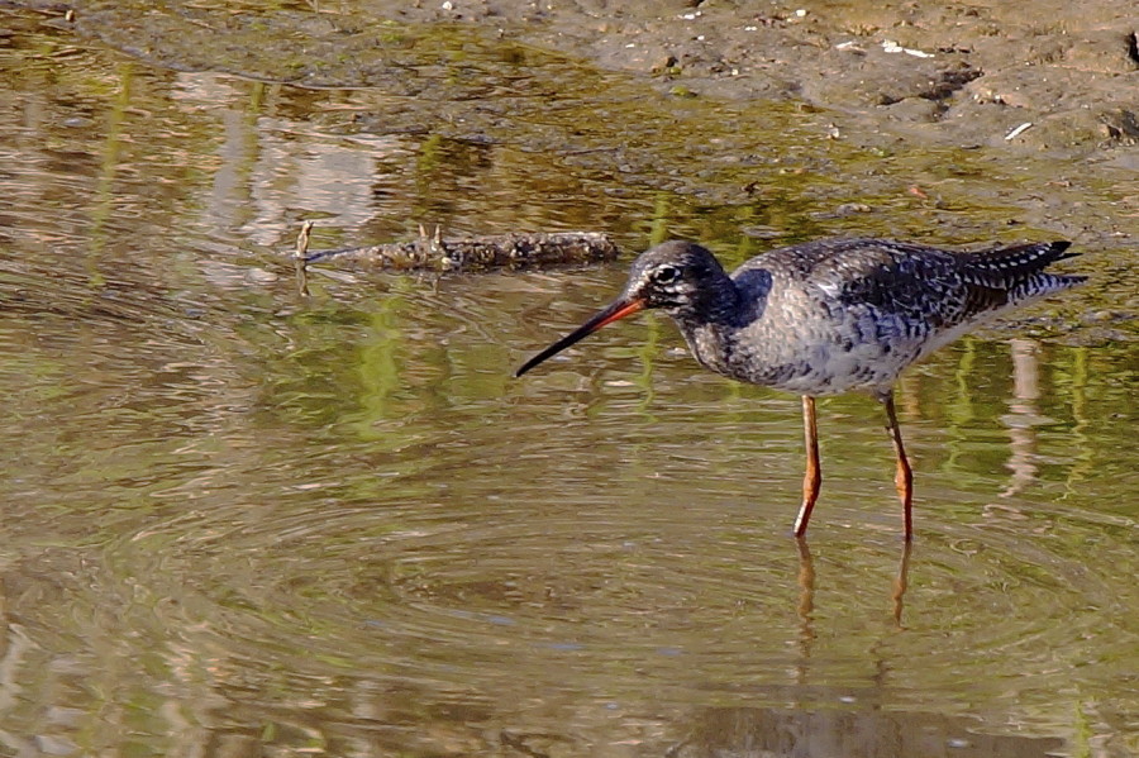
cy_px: 379
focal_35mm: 600
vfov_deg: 2.3
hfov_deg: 3.4
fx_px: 18972
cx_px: 570
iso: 500
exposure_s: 1/400
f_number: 9
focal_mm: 600
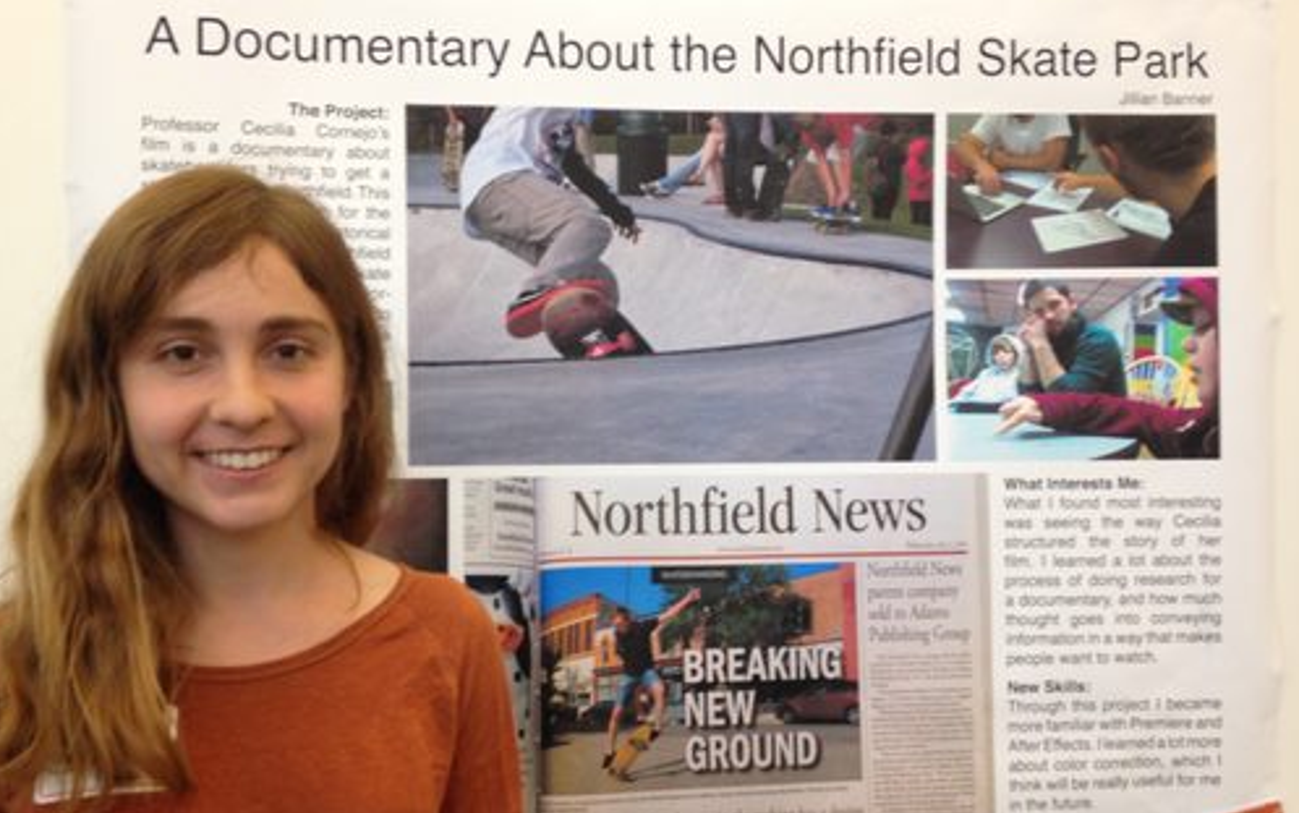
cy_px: 457
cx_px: 659
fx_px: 1275
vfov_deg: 35.3
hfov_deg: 54.0
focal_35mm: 36
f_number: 2.4
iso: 64
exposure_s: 1/20
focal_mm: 4.12
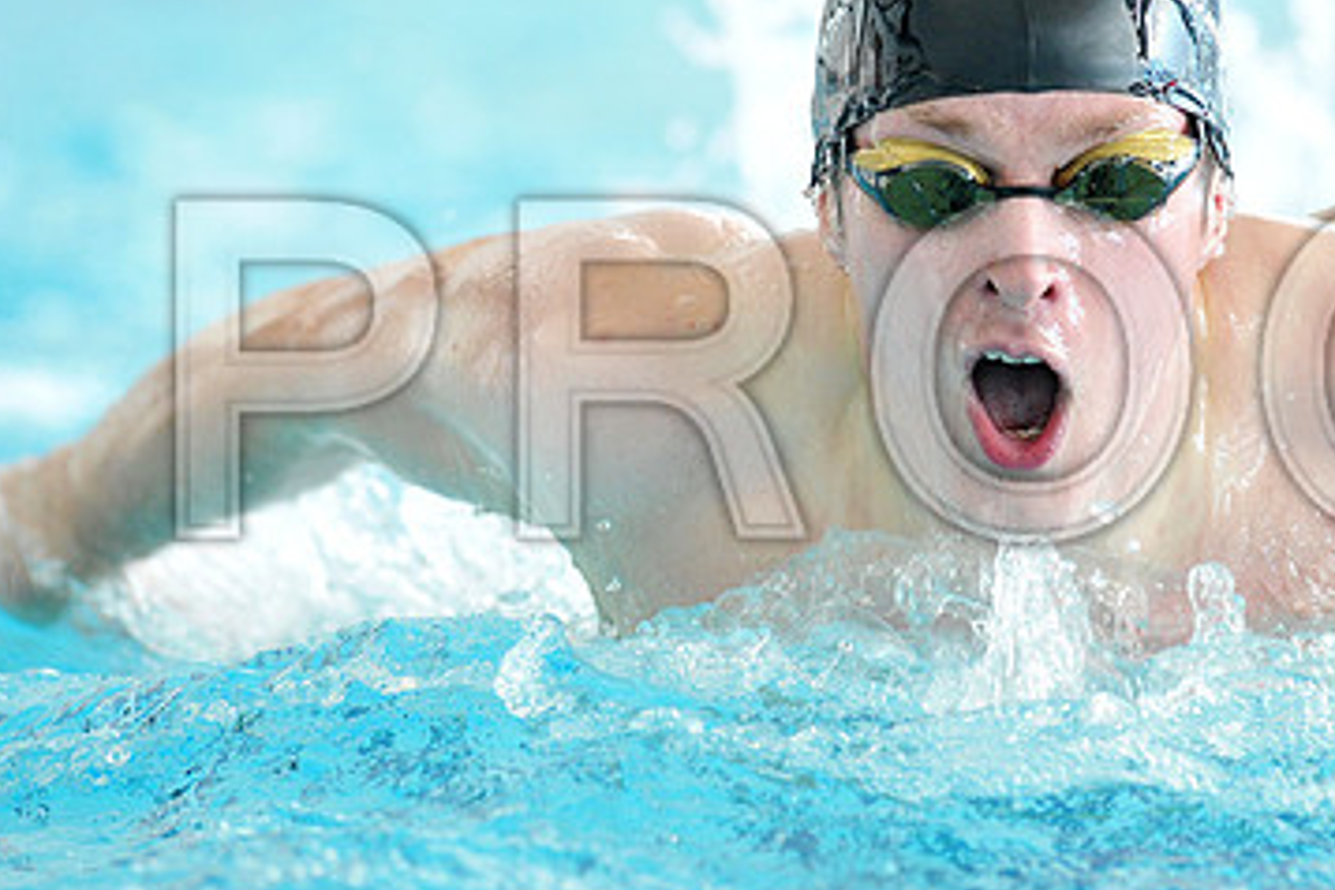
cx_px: 1002
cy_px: 378
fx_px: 18058
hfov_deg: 4.2
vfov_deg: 2.8
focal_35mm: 487
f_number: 5
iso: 2000
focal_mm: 300
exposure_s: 1/400
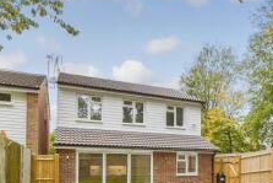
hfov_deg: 55.6
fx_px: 243
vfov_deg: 38.1
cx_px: 208
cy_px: 168
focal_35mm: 32
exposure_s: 1/250
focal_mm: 10
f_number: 8
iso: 400
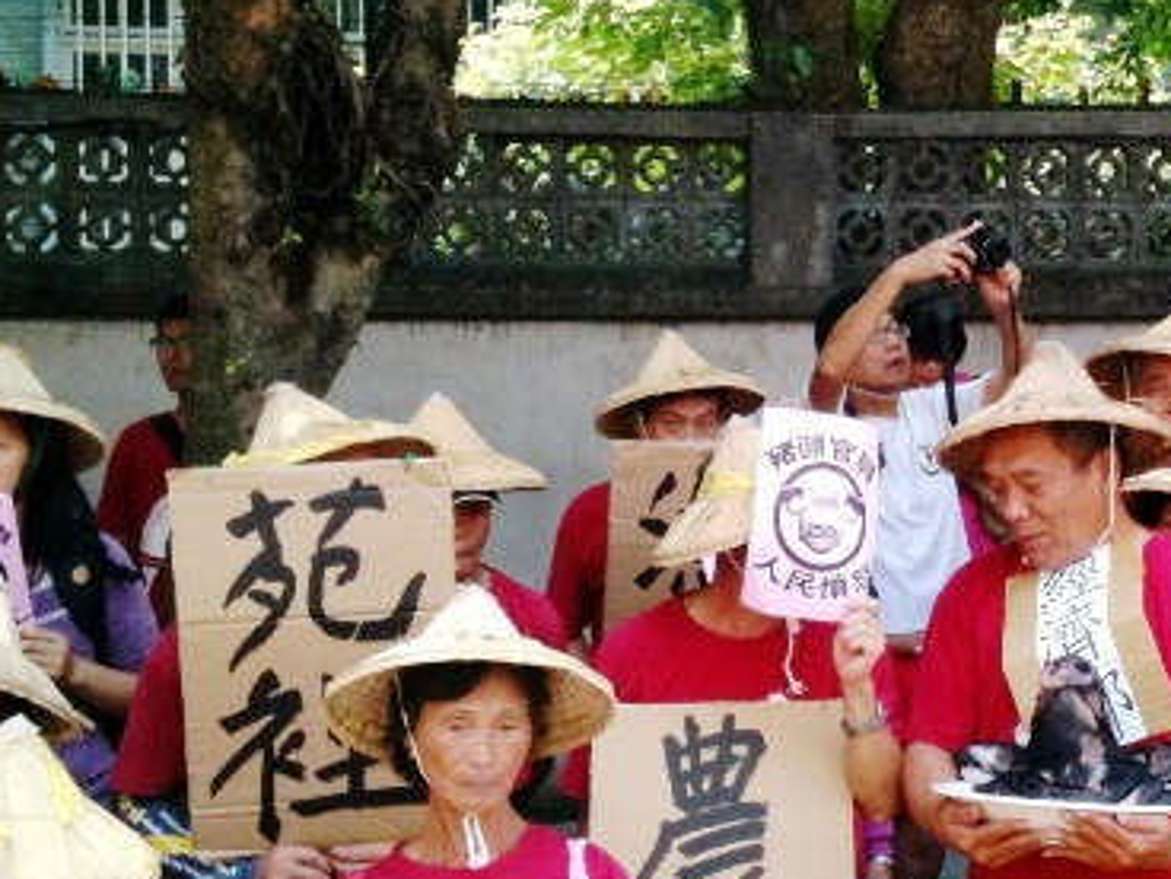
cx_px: 1041
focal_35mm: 76
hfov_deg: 24.9
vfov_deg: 19.4
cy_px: 379
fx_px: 2571
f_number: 2.8
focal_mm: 3.85
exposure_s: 1/131
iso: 64
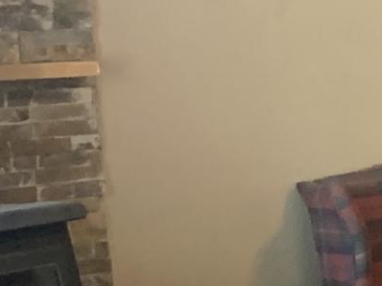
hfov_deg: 8.8
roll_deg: +1.9
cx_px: 1037
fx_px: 2162
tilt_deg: -6.3
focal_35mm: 196
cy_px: 221
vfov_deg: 7.6
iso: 320
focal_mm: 4.25
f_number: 1.8
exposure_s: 1/40
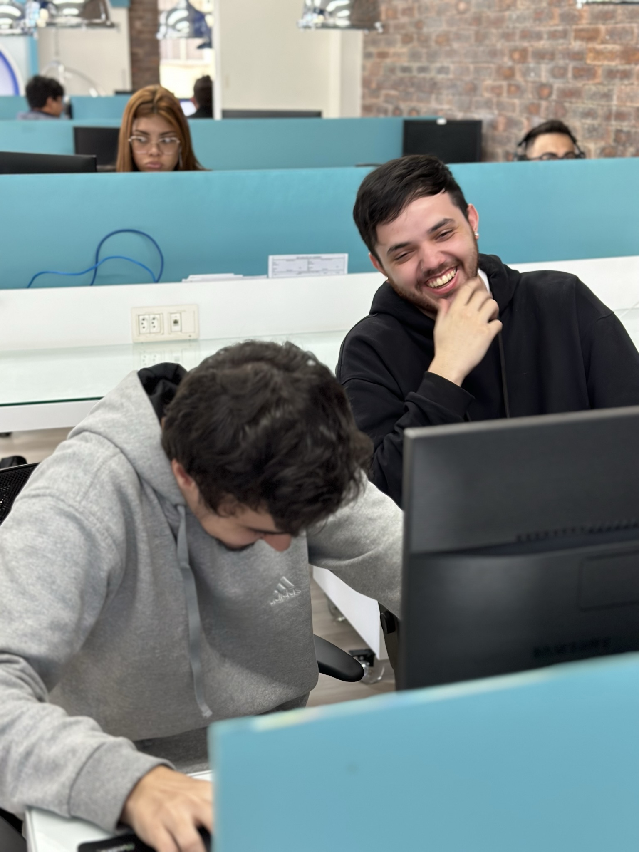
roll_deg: -1.5
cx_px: 320
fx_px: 1181
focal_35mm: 48
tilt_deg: -18.7
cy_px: 426
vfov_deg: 39.7
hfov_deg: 30.3
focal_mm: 6.86
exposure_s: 1/40
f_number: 1.78
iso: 250
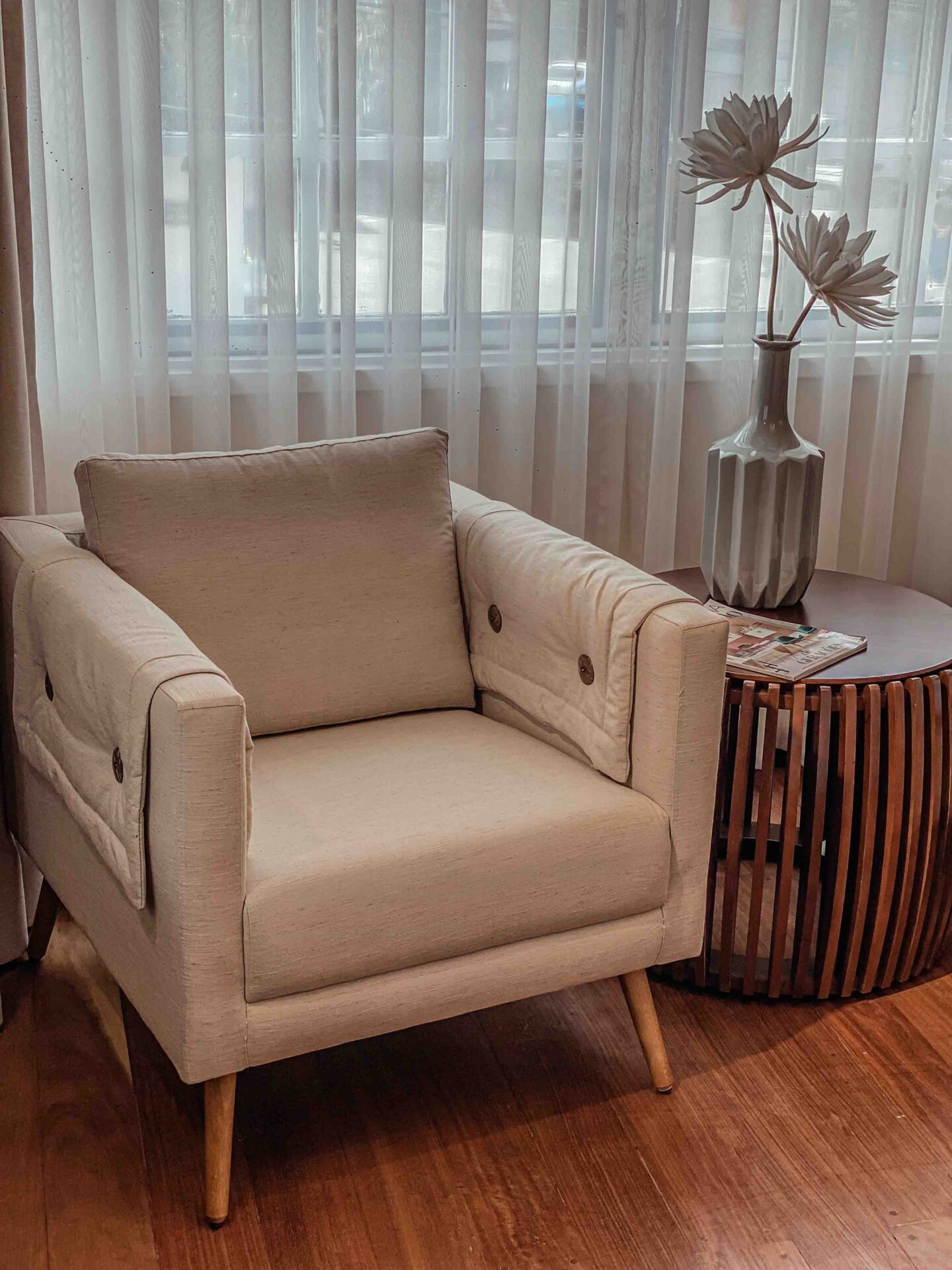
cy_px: 635
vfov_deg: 36.8
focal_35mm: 52
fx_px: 1907
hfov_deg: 28.0
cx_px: 476
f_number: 2
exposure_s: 1/122
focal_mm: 6
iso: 20
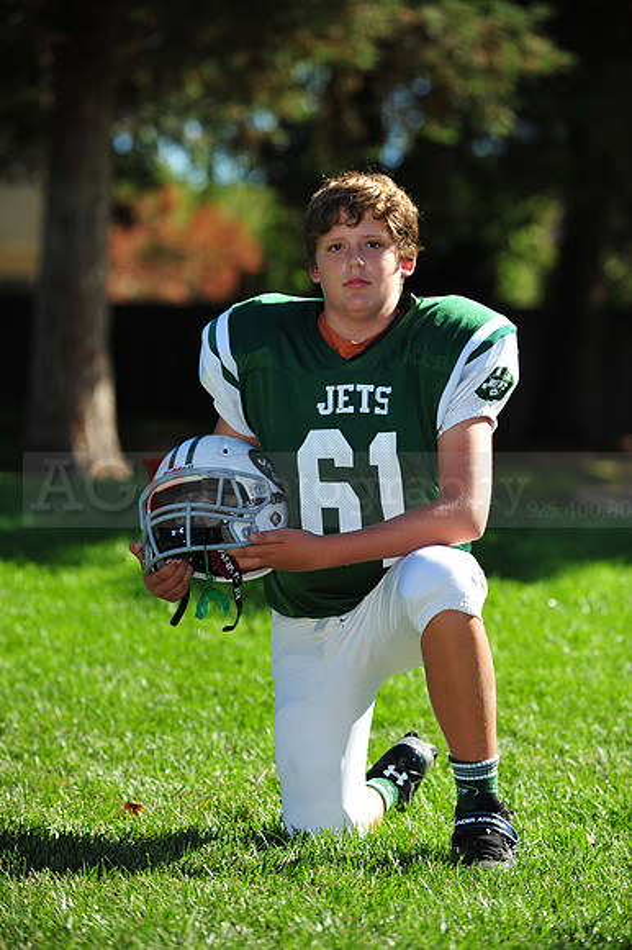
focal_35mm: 155
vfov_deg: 13.3
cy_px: 475
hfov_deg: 8.8
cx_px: 316
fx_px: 4086
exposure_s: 1/2000
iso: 400
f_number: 4.5
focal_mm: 155
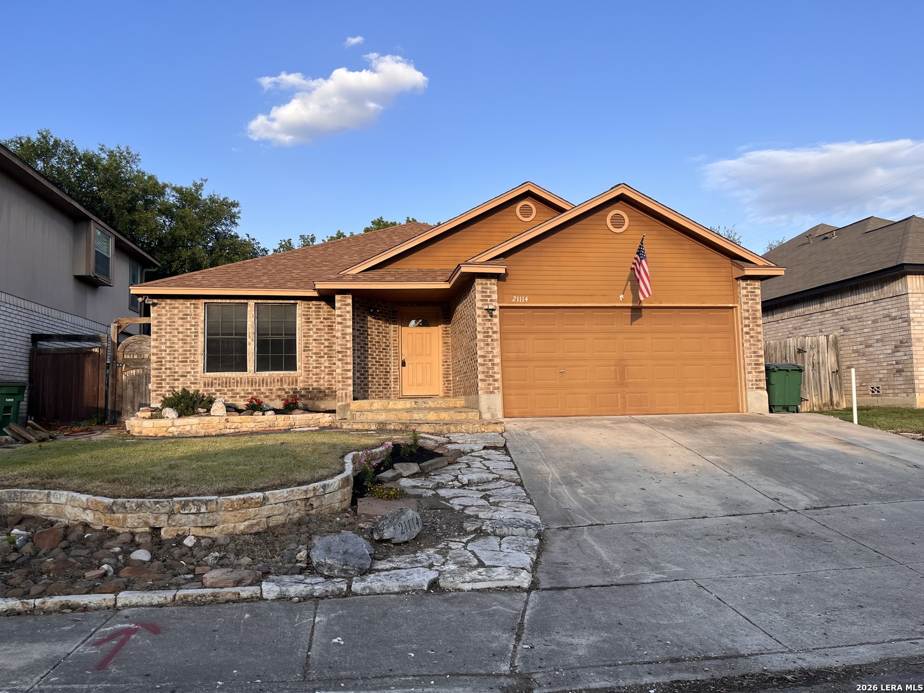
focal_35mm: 26
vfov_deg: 53.1
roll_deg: +1.7
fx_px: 694
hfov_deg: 67.3
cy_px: 346
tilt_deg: +3.6
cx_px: 462
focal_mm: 5.1
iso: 50
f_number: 1.6
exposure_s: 1/1422
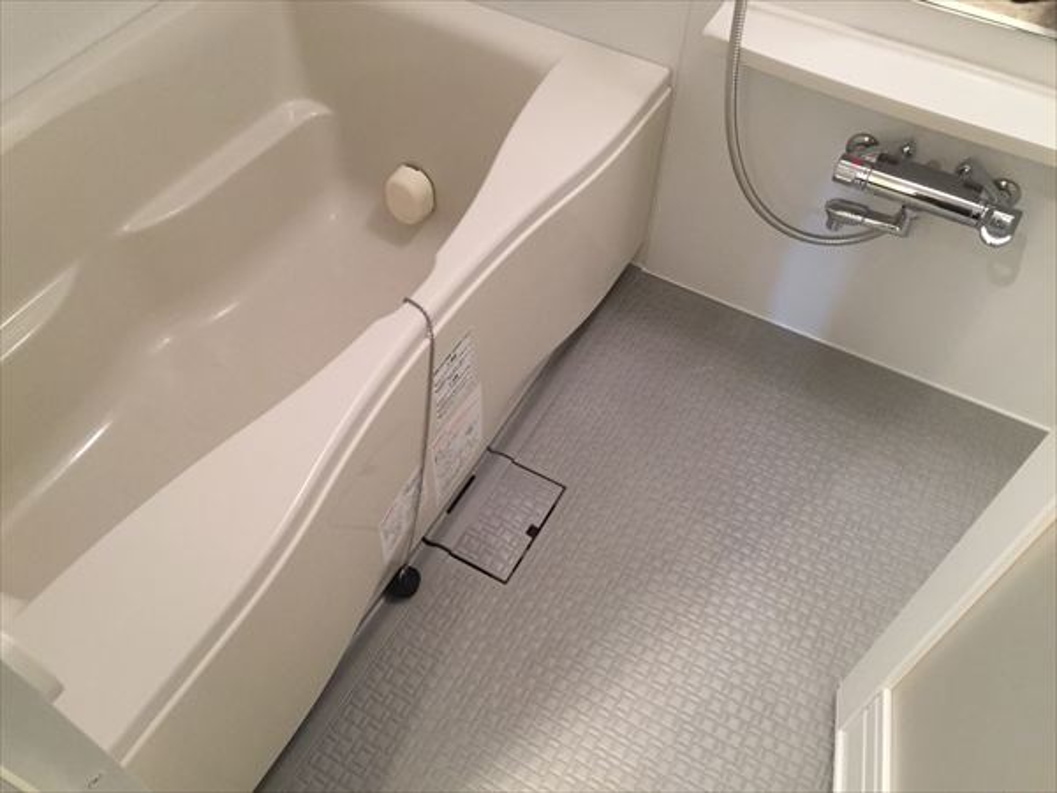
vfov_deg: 48.2
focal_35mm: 29
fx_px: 886
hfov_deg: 61.7
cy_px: 396
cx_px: 528
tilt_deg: -52.9
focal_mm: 4.15
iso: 200
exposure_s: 1/33
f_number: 2.2
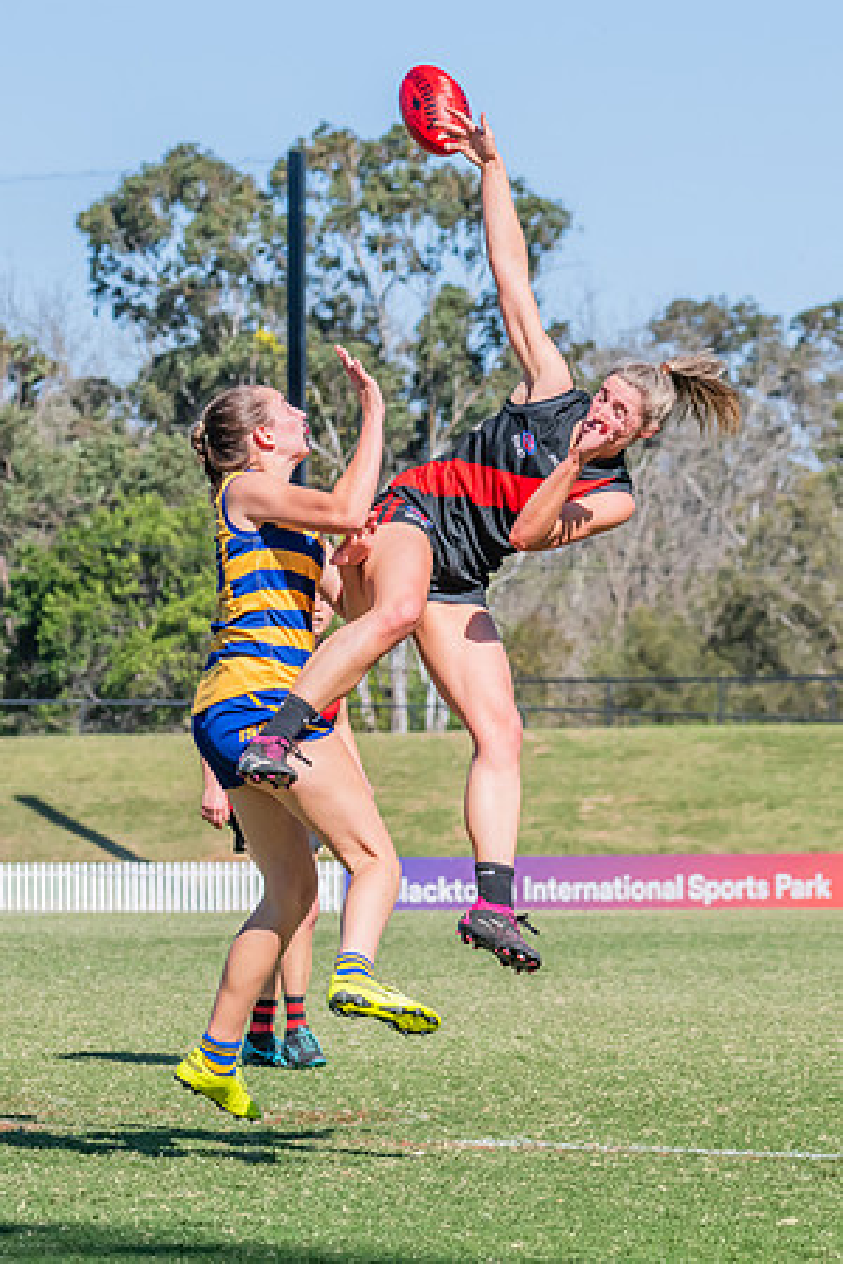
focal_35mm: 277
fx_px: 9722
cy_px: 590
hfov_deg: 5.0
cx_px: 386
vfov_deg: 7.4
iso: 800
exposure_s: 1/1250
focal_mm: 170
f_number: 11
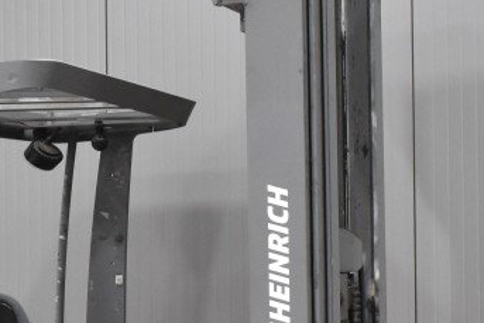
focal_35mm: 126
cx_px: 206
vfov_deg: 10.7
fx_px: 1695
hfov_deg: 16.2
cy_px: 362
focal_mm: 24
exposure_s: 1/40
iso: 1600
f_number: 5
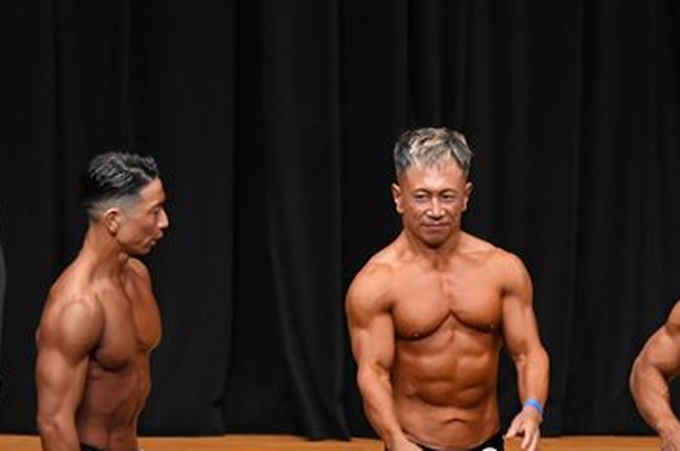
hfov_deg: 5.1
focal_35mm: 403
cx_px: 500
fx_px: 7602
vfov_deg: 3.4
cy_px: 400
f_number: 5.6
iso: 4000
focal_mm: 125
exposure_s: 1/400
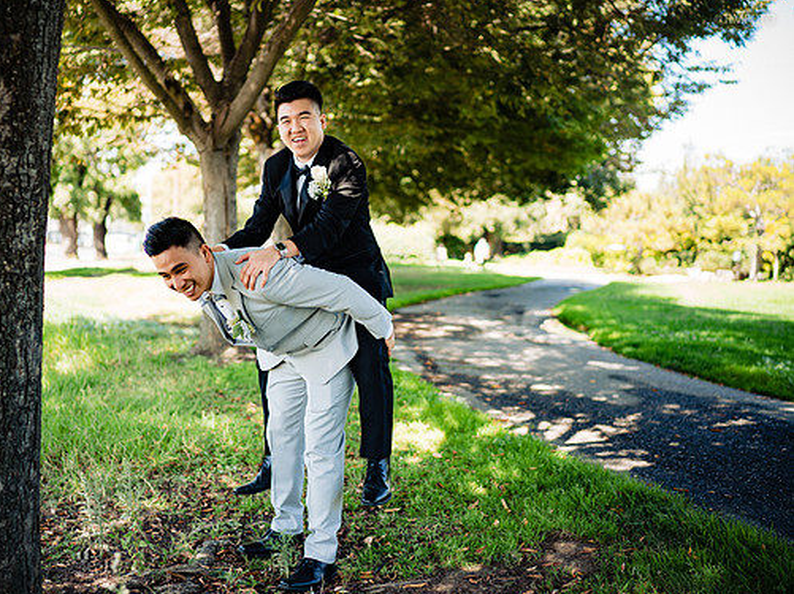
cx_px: 336
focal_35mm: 39
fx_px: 894
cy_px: 300
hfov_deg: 47.7
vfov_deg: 36.8
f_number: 1.6
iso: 100
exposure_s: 1/400
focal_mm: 35
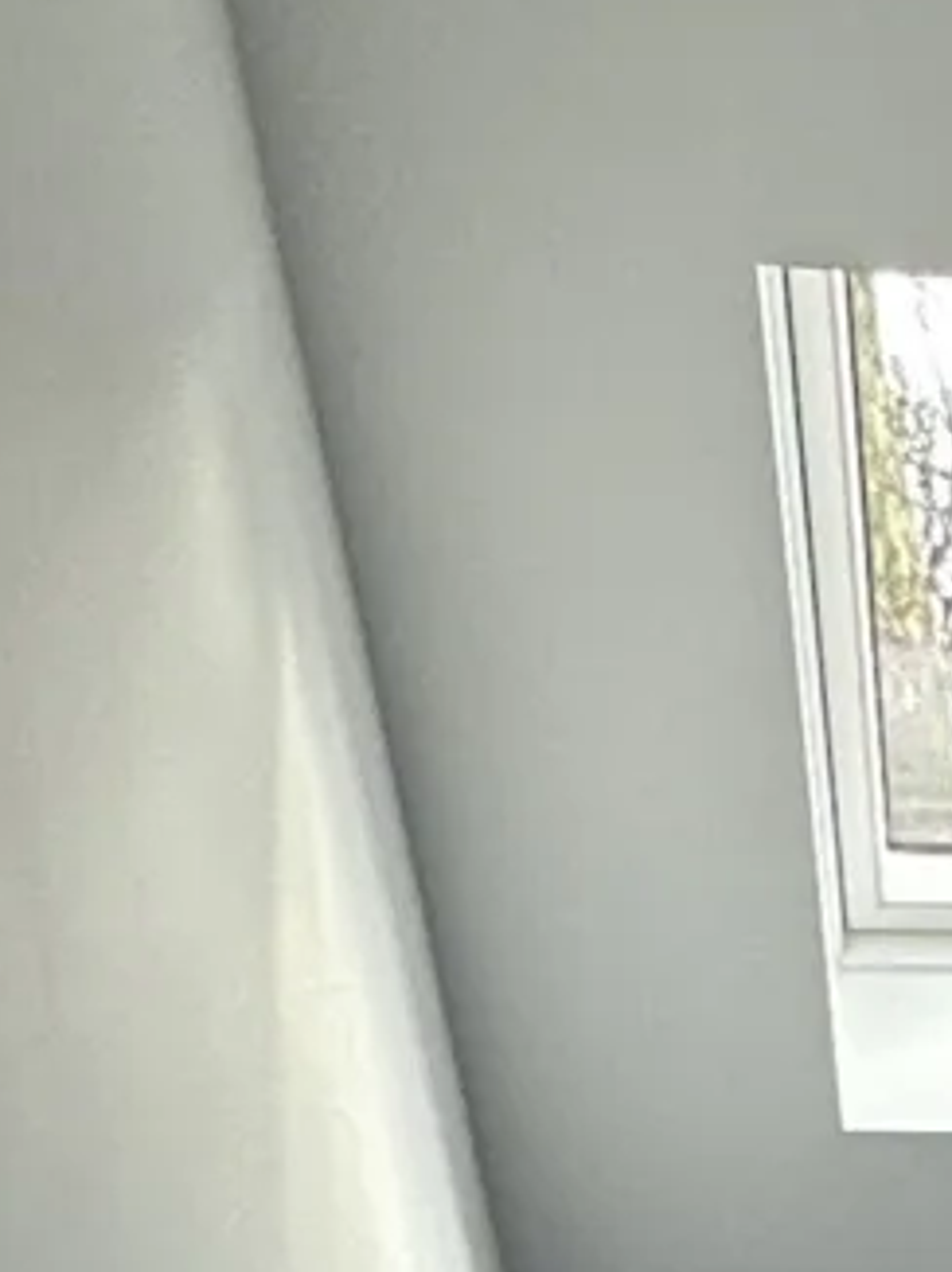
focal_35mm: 110
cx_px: 2247
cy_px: 2275
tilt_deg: -17.8
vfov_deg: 15.4
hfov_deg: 11.3
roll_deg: -0.4
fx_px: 4039
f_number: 2.2
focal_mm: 2.22
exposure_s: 1/99
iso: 64
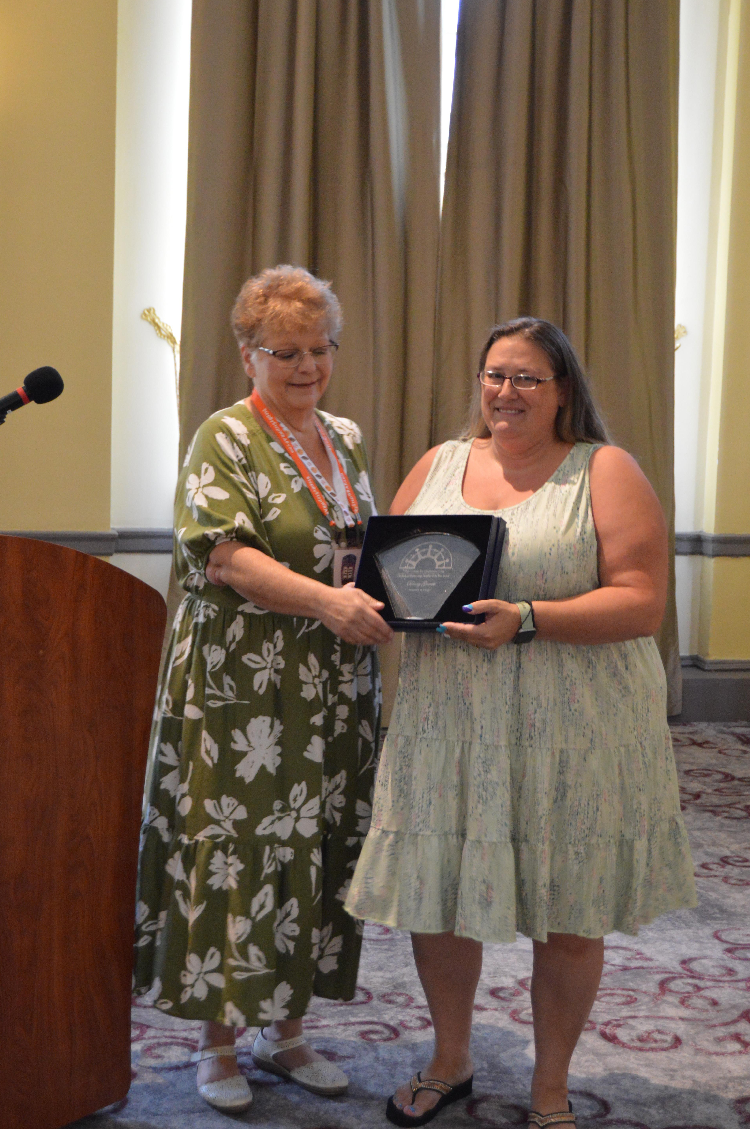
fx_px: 1878
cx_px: 384
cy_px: 567
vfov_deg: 33.4
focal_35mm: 60
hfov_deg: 22.6
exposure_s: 1/50
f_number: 4.8
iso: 3200
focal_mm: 38
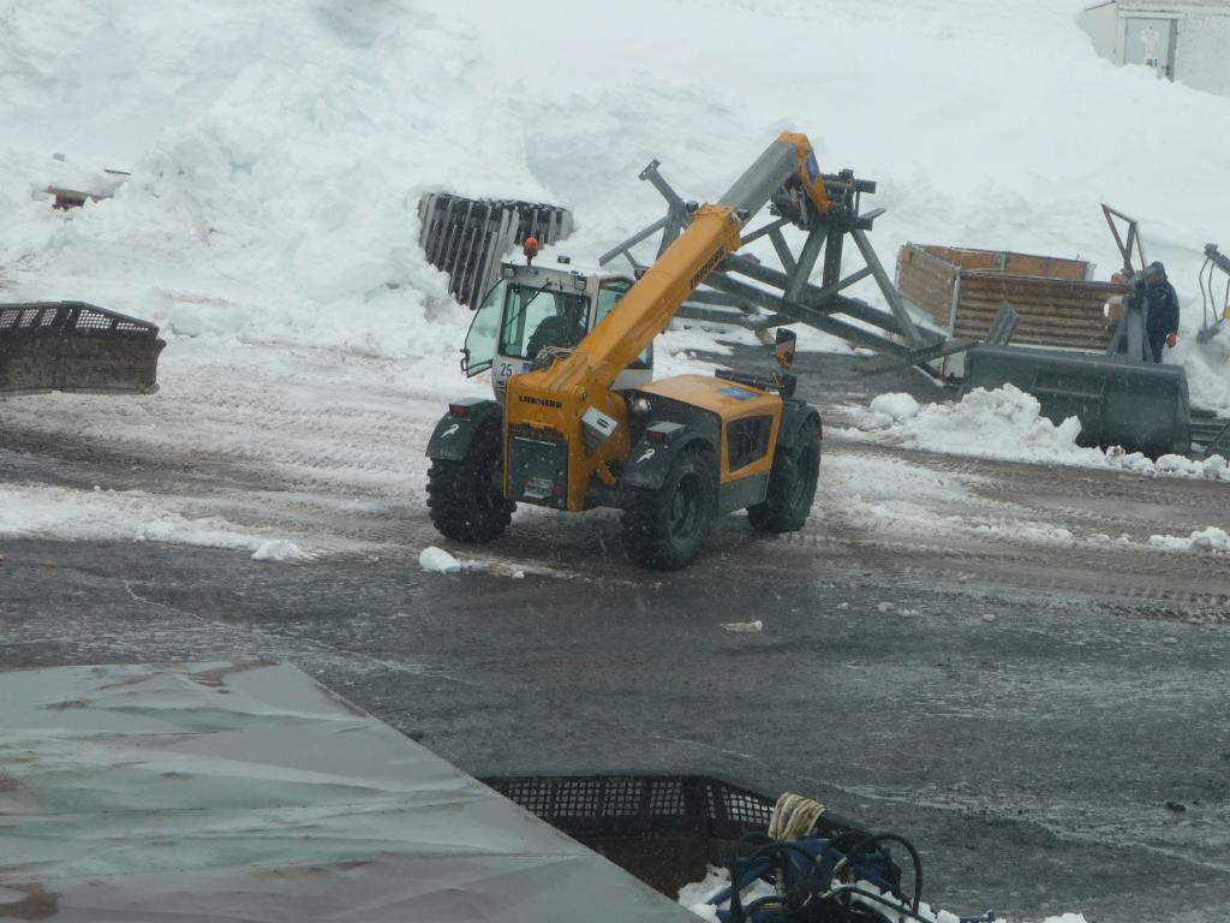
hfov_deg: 17.6
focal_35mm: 112
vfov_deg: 13.2
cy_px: 462
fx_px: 3980
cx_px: 615
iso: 100
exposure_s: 1/250
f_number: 11
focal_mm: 19.1
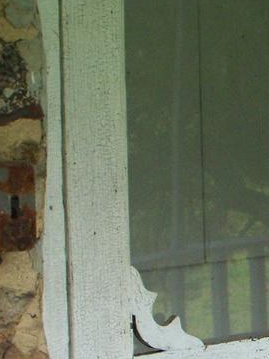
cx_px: 407
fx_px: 1597
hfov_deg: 9.4
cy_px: 232
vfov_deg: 12.8
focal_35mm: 154
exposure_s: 1/60
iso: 160
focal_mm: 7.54
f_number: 2.8
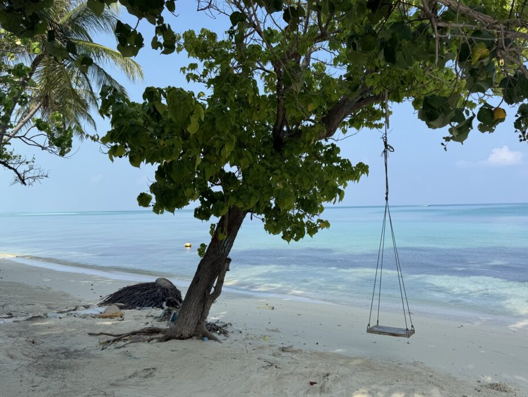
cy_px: 204
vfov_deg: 51.4
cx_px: 282
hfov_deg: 65.2
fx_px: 412
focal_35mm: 27
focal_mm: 6.76
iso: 80
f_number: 1.78
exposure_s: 1/3597
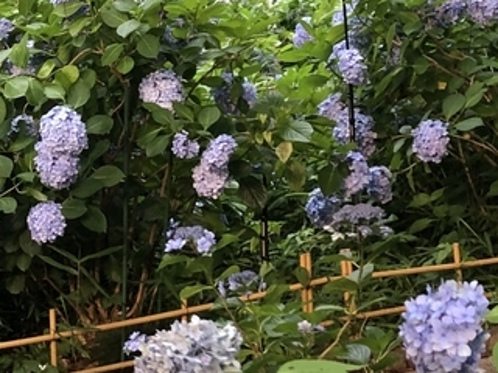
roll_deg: -1.4
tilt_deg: -11.1
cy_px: 65
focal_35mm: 105
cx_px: -86
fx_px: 1511
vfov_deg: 14.0
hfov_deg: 17.9
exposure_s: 1/25
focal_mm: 3.99
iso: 32
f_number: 1.8
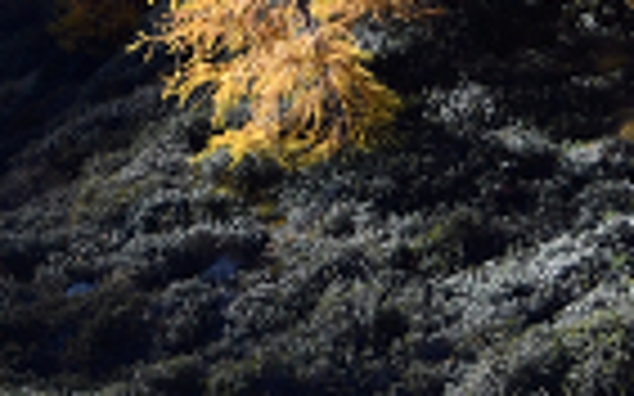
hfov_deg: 4.1
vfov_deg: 2.5
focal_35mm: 519
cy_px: -621
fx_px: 8964
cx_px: 405
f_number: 6.3
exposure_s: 1/160
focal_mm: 48
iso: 100
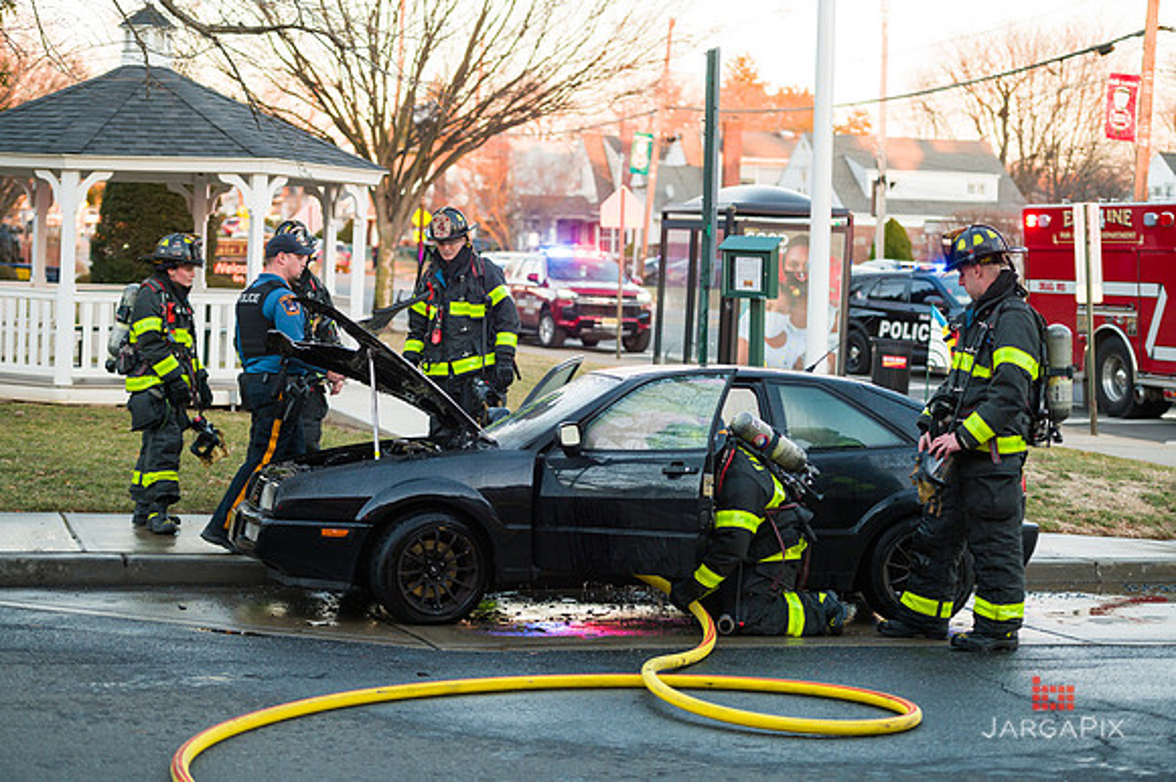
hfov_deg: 25.4
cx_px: 588
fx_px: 2612
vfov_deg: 17.0
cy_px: 391
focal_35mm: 80
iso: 640
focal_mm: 80
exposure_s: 1/250
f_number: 3.2
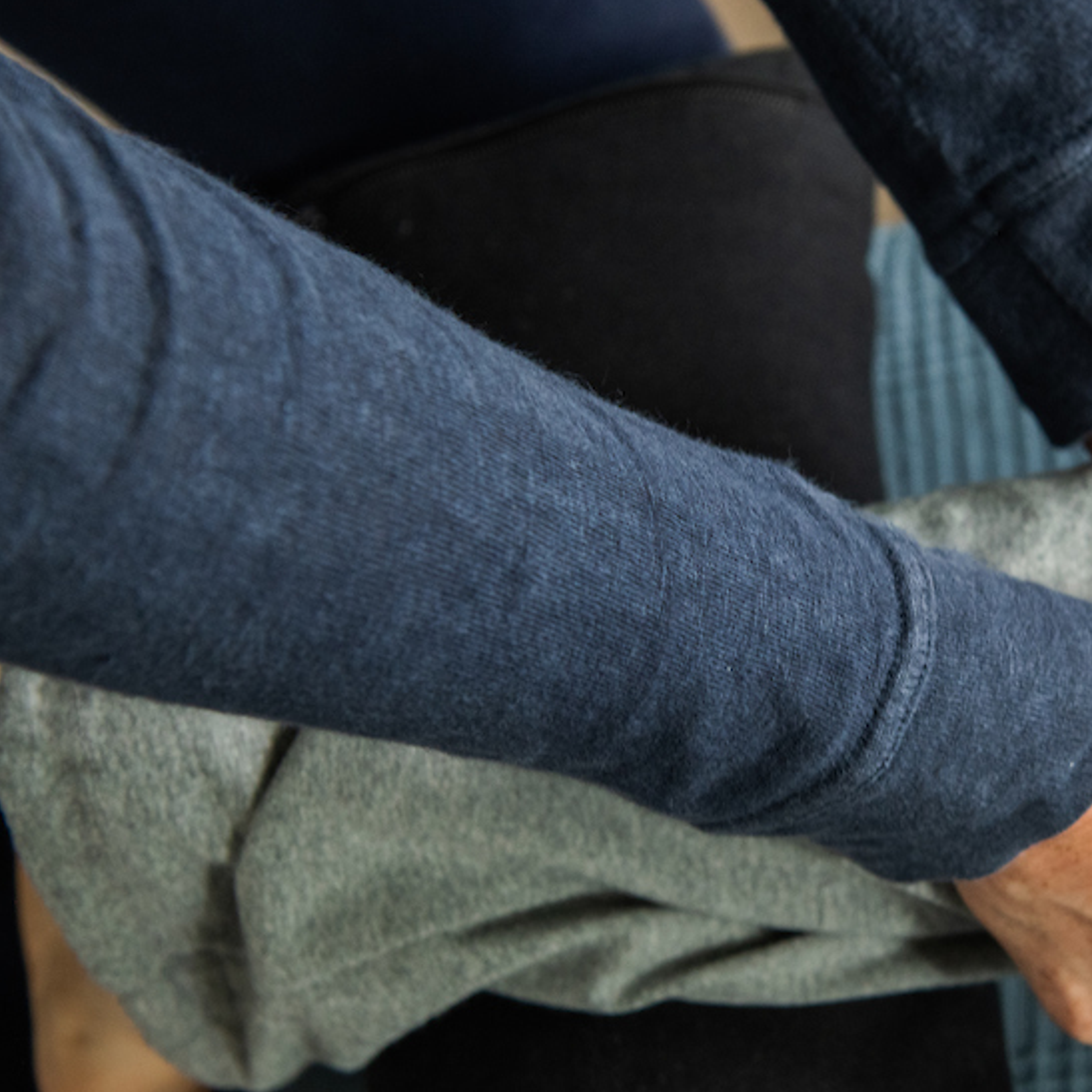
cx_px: 890
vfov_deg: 21.1
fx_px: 2927
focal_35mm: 82
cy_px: 581
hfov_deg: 20.9
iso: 500
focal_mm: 44
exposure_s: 1/60
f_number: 5
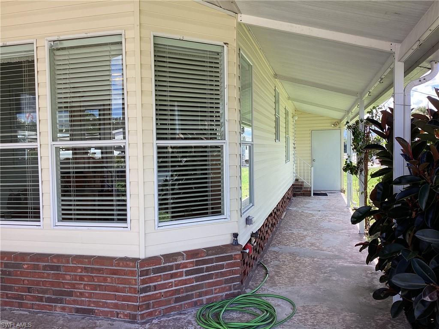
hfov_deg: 58.4
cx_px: 220
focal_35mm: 31
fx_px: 393
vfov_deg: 45.4
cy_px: 164
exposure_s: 1/228
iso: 25
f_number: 2.4
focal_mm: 3.3
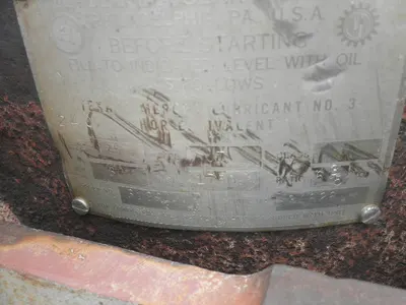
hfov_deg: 52.6
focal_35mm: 35
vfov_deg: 40.7
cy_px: 152
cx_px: 203
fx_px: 411
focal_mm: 6.1
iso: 64
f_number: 3.2
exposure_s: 1/100
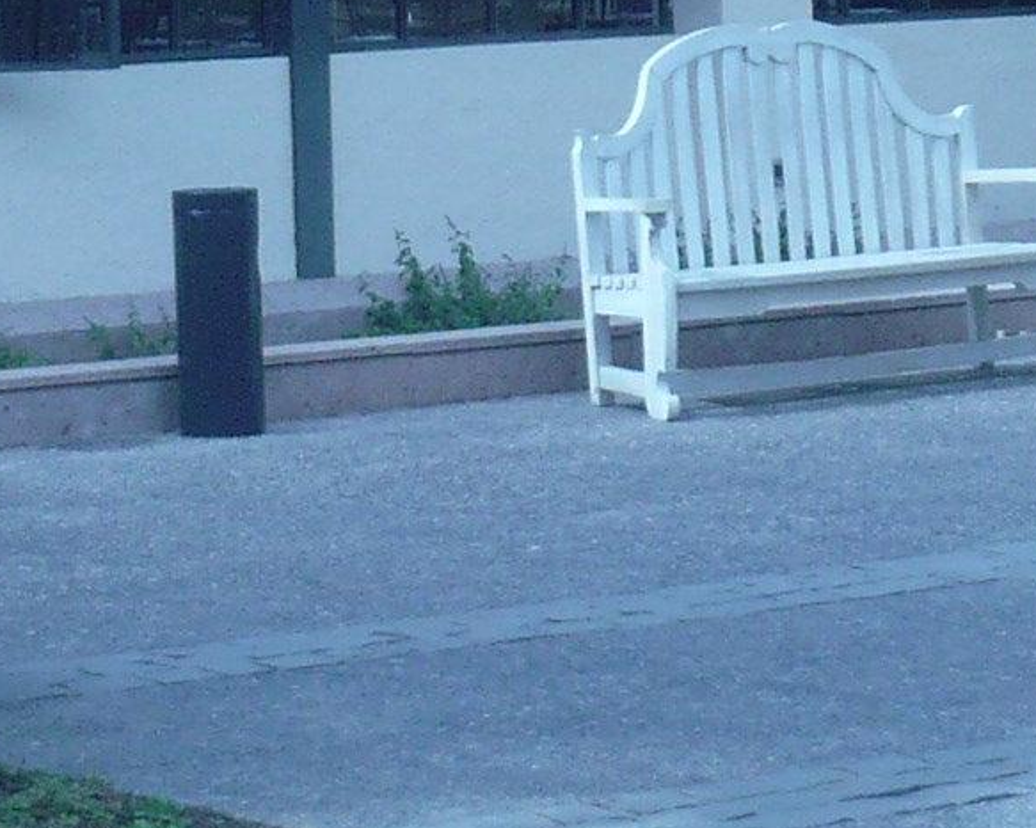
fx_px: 5517
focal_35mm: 180
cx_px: 464
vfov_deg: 8.5
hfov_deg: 10.7
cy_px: -69
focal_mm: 5.8
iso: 100
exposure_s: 1/500
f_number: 2.8
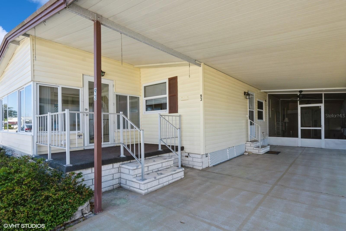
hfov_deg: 90.0
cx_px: 173
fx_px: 173
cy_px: 116
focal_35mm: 18
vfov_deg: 67.4
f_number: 8
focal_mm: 12
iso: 320
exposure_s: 1/320
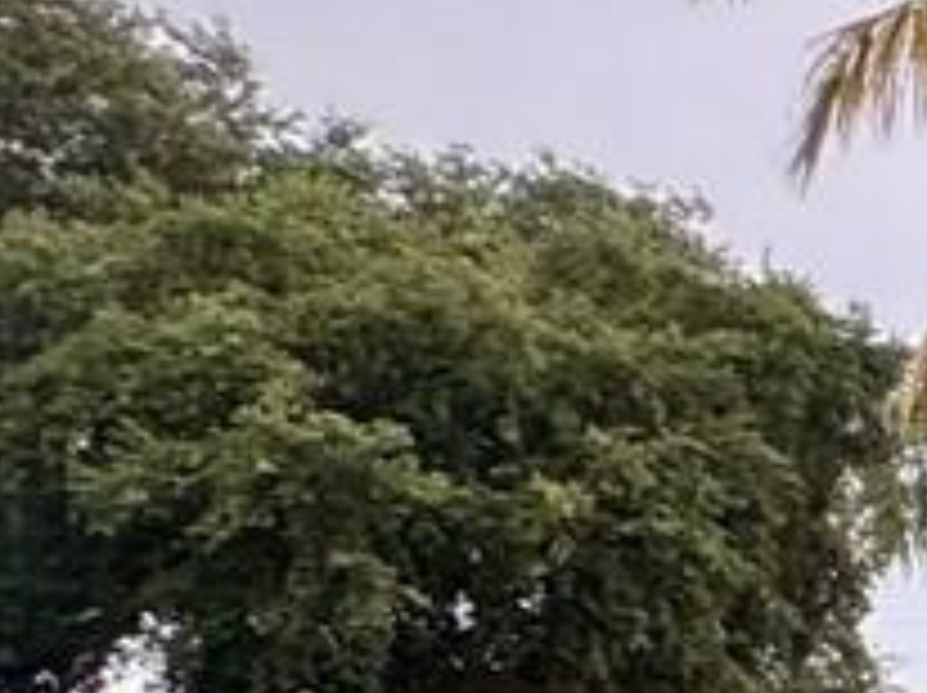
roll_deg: -0.8
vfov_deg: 12.8
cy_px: 1076
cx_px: 3204
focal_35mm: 109
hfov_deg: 9.7
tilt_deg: -1.7
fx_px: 2916
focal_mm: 2.22
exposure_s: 1/195
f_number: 2.2
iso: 40
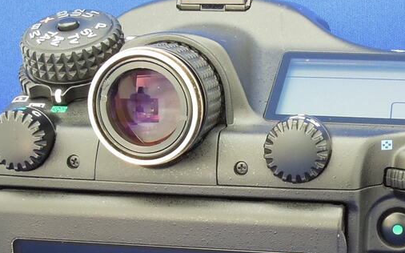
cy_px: 273
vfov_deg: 16.3
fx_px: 861
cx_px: 285
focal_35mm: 78
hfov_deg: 26.3
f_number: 7.5
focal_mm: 5.5
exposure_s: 1.6
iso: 160
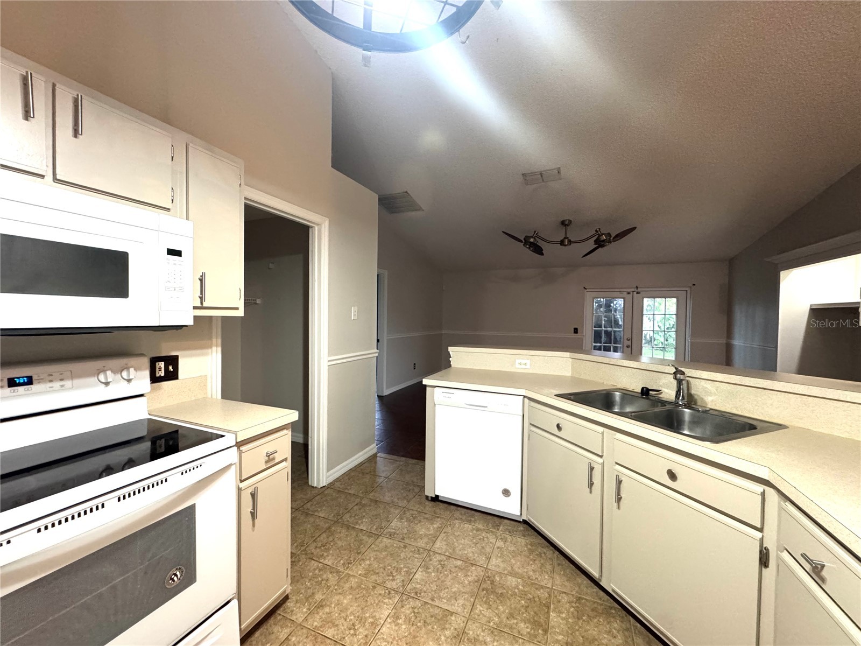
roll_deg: -0.8
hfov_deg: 102.1
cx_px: 430
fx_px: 348
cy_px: 323
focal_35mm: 14
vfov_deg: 85.7
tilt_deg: -2.1
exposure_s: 1/60
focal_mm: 2.22
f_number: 2.2
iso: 640
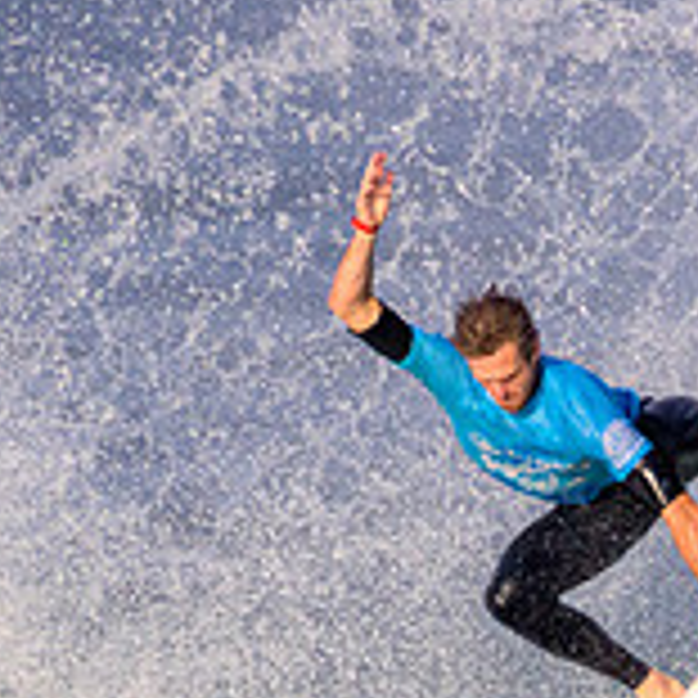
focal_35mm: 2662
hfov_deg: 0.7
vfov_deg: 0.7
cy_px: 885
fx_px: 60728
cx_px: 898
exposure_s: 1/2000
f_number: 11
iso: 2000
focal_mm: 800
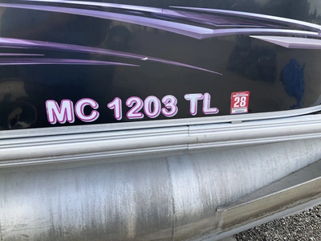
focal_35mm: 29
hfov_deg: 61.7
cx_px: 160
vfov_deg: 48.2
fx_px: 269
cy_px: 120
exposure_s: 1/454
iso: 25
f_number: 1.8
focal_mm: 3
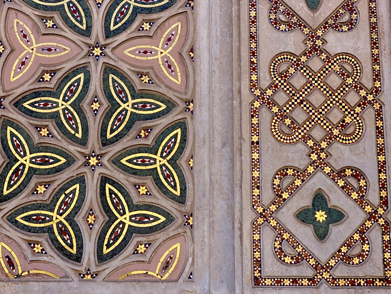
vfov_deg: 28.0
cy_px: 147
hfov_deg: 36.8
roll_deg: +0.4
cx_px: 196
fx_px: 587
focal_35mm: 52
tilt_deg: +12.0
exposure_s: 1/304
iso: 16
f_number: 2.4
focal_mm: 6
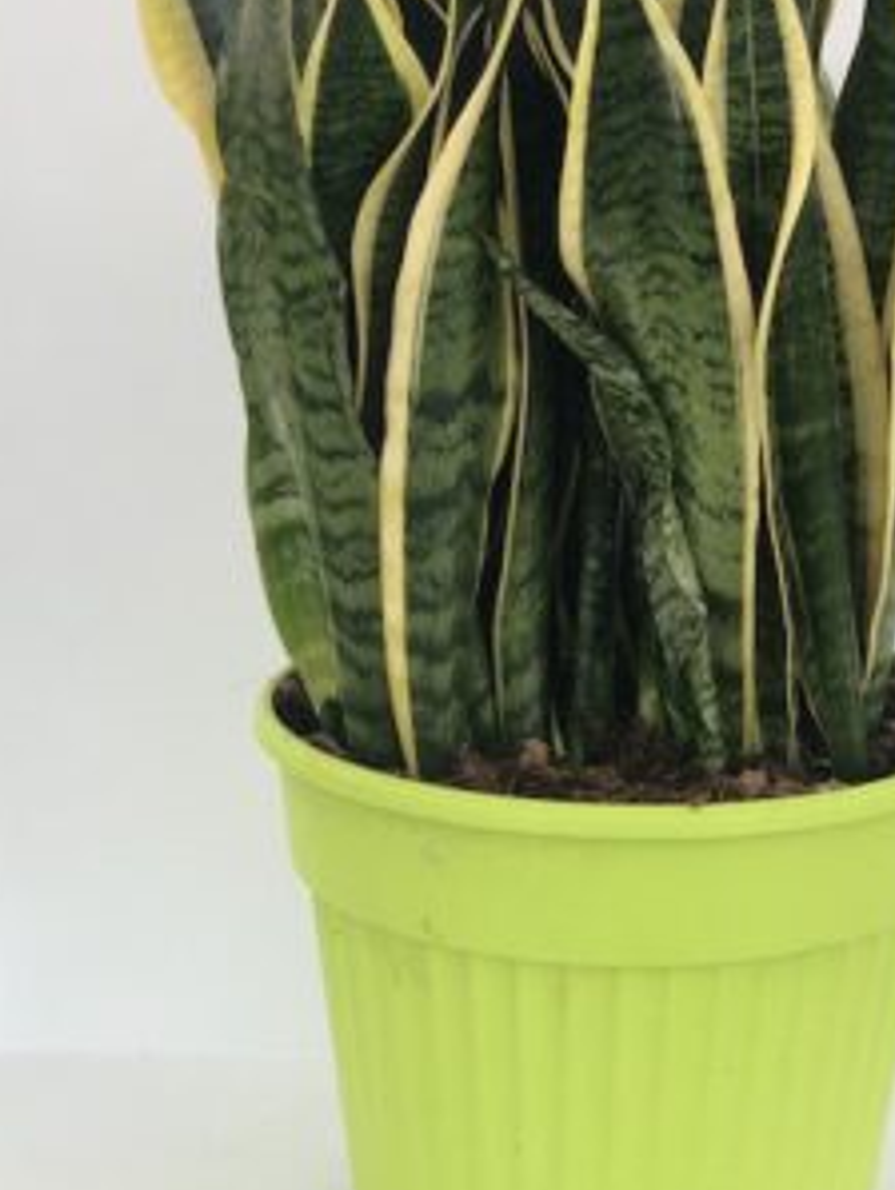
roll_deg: -0.6
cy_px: 337
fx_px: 3201
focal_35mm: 93
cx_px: 643
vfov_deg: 20.9
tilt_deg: -8.8
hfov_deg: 15.9
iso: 16
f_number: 2.4
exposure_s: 1/60
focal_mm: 6
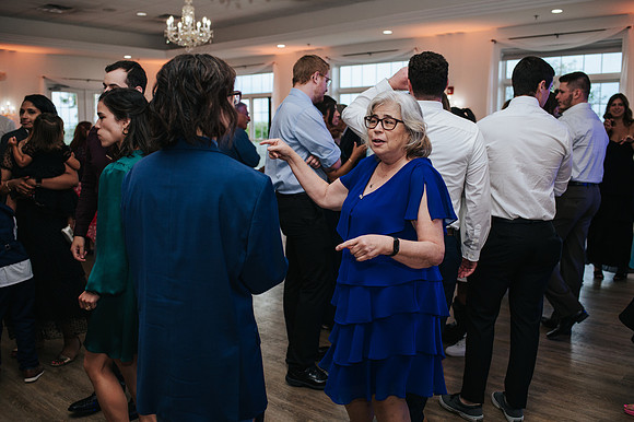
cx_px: 317
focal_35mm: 35
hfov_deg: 54.5
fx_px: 616
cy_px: 211
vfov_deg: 37.8
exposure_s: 1/200
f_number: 3.2
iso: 800
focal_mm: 35
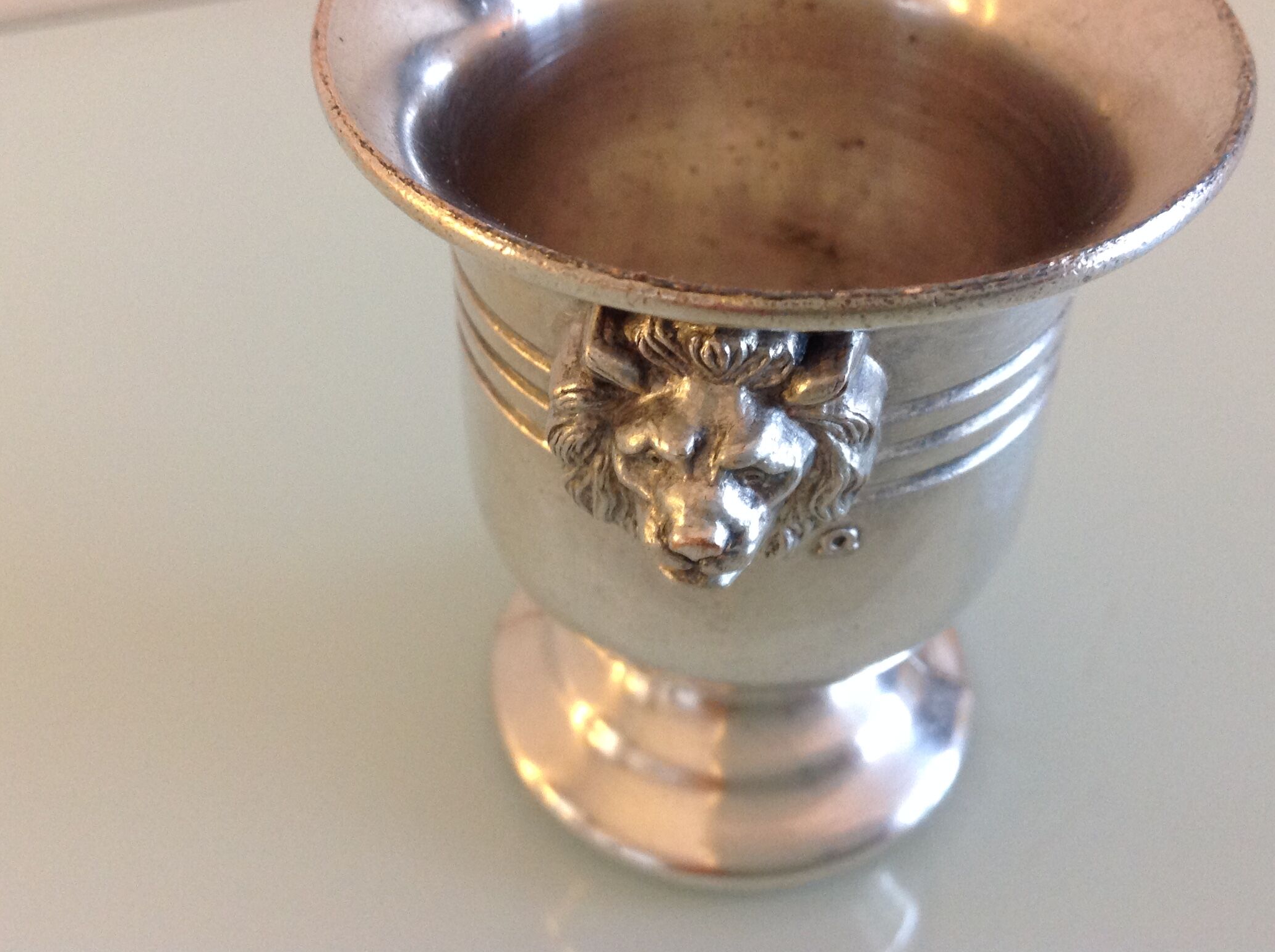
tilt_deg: -39.9
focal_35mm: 44
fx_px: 1618
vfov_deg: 32.6
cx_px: 642
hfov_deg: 43.0
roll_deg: +0.9
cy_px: 360
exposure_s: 1/15
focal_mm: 4.28
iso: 160
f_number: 2.4
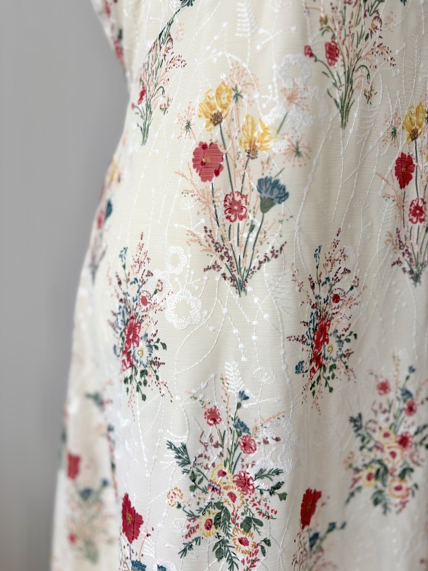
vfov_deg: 67.3
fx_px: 429
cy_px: 286
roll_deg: -2.4
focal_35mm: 26
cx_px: 214
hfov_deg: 53.1
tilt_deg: -9.9
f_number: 1.6
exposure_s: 1/122
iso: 100
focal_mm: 5.96
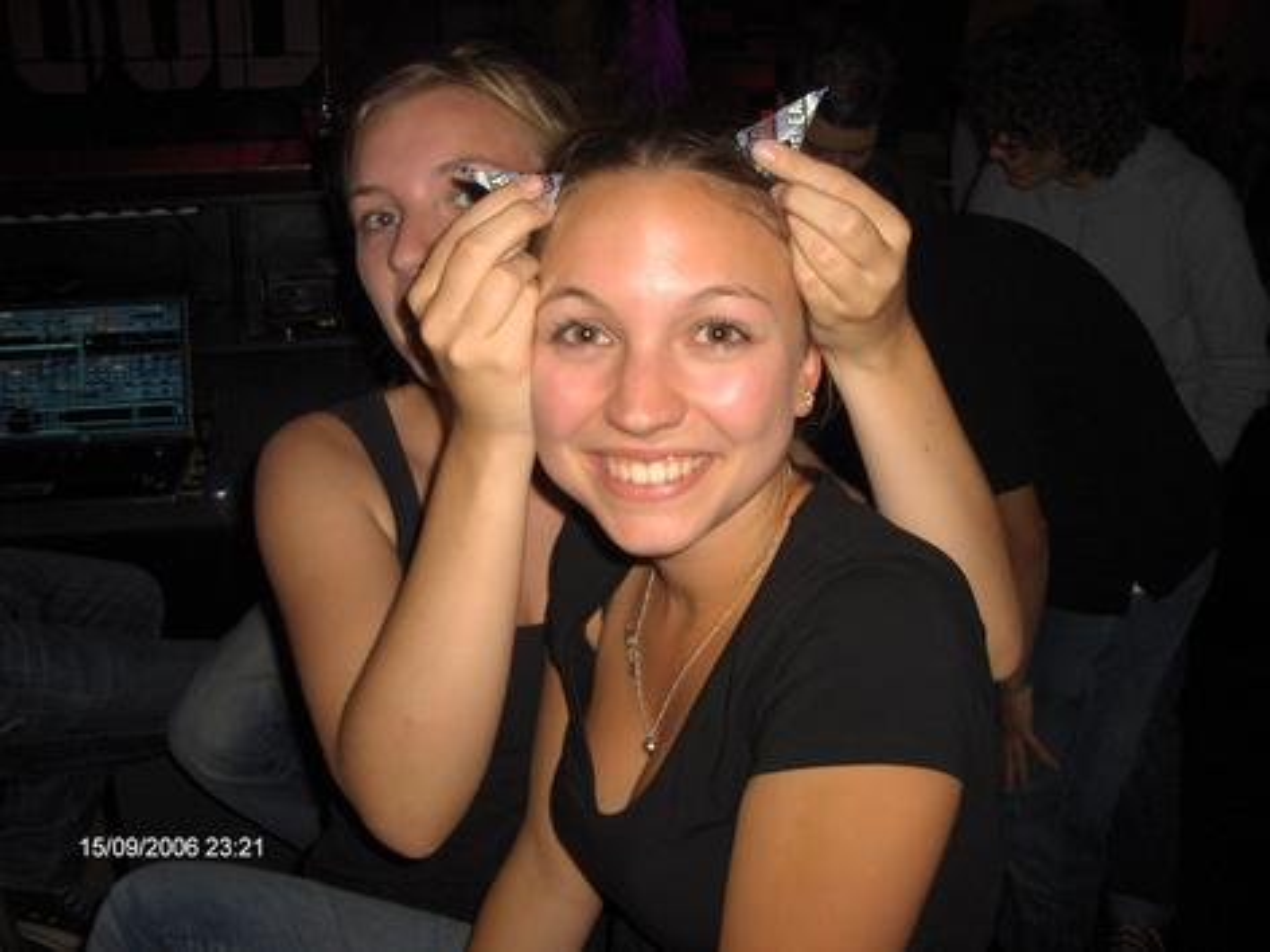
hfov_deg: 52.6
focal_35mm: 35
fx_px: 1284
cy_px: 476
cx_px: 635
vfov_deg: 40.7
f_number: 2.6
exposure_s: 1/60
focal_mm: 5.8
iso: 100
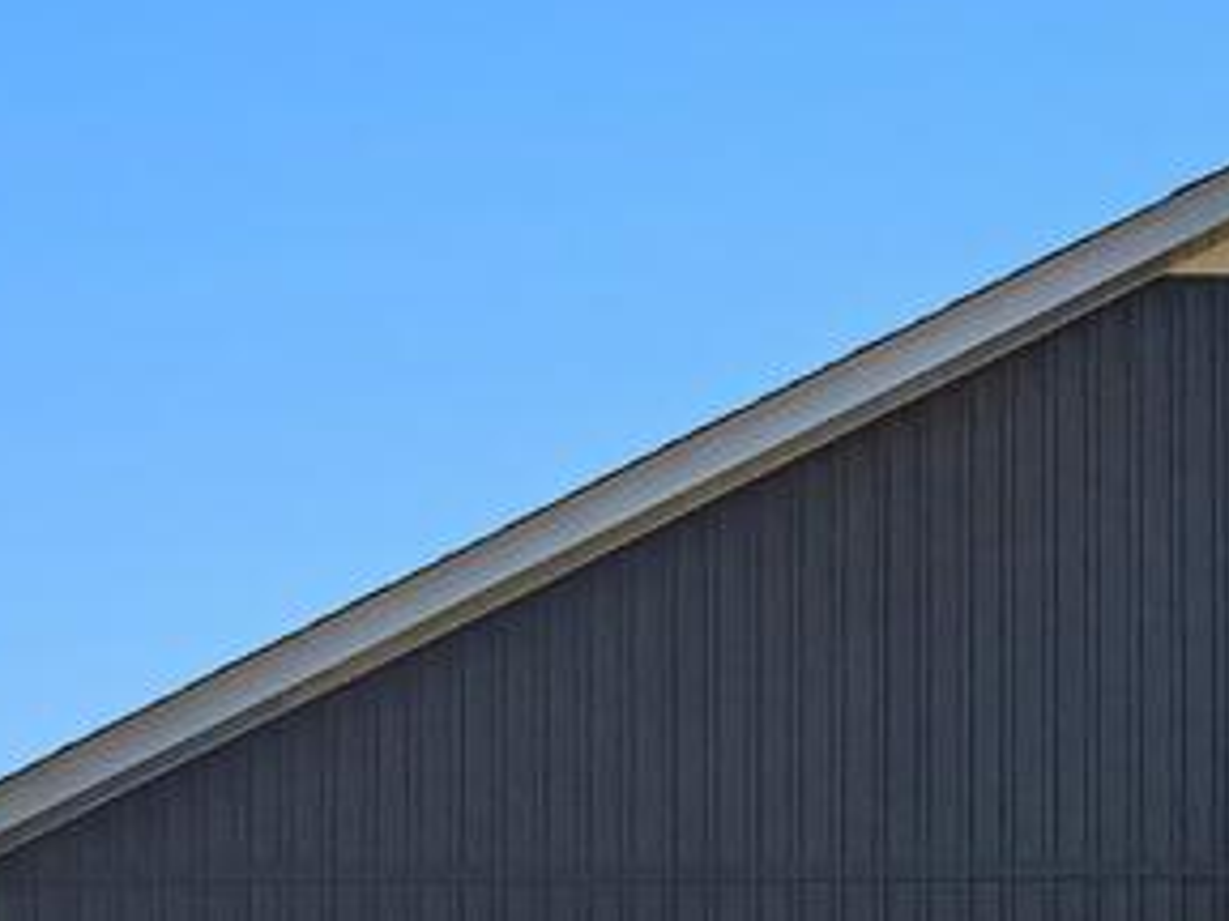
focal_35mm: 130
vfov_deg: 11.4
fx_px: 4615
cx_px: 1238
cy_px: 686
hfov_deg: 14.9
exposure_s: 1/8850
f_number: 1.6
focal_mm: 5.96
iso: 50
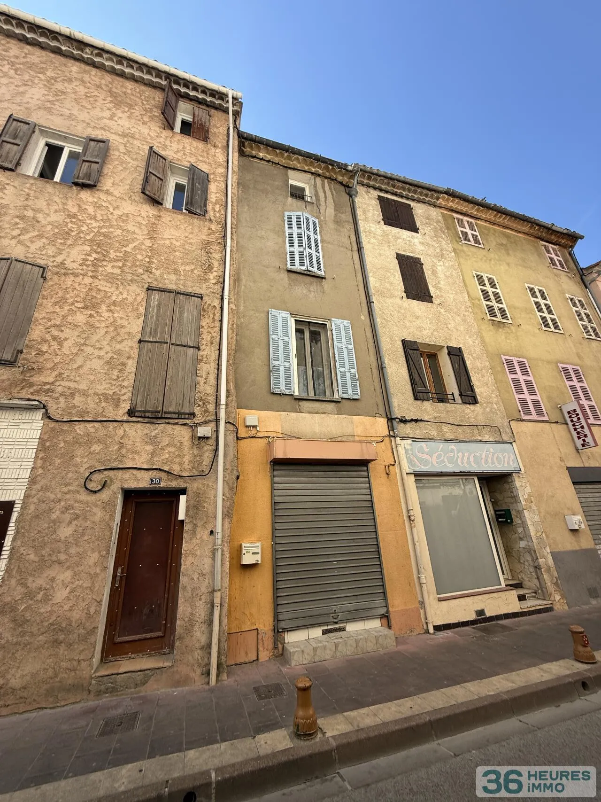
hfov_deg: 85.7
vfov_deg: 102.1
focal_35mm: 14
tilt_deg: +22.1
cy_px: 401
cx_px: 300
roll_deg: +3.8
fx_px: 324
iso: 50
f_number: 2.2
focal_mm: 2.22
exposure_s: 1/799
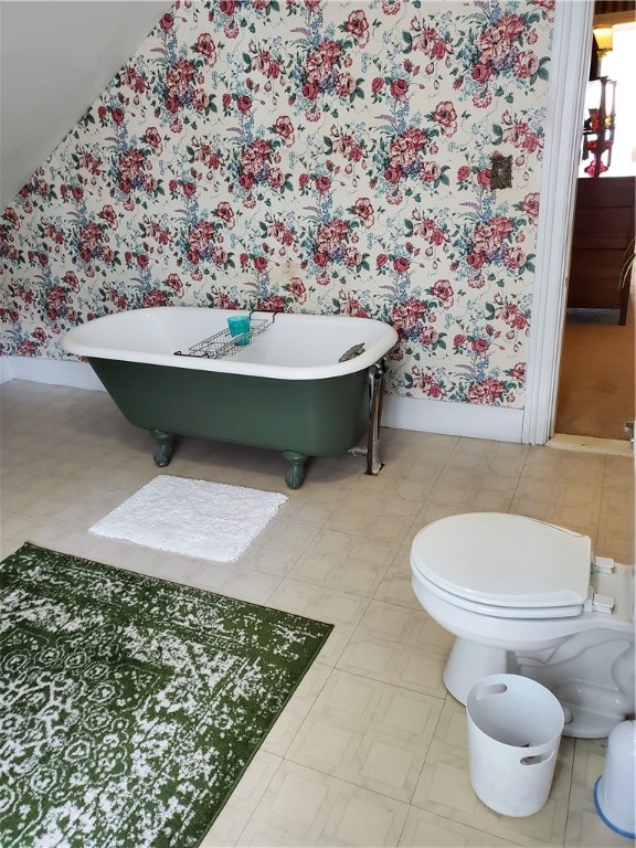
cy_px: 424
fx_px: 637
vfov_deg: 67.3
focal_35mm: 26
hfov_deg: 53.1
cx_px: 318
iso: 500
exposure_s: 1/40
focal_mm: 4.3
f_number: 2.4
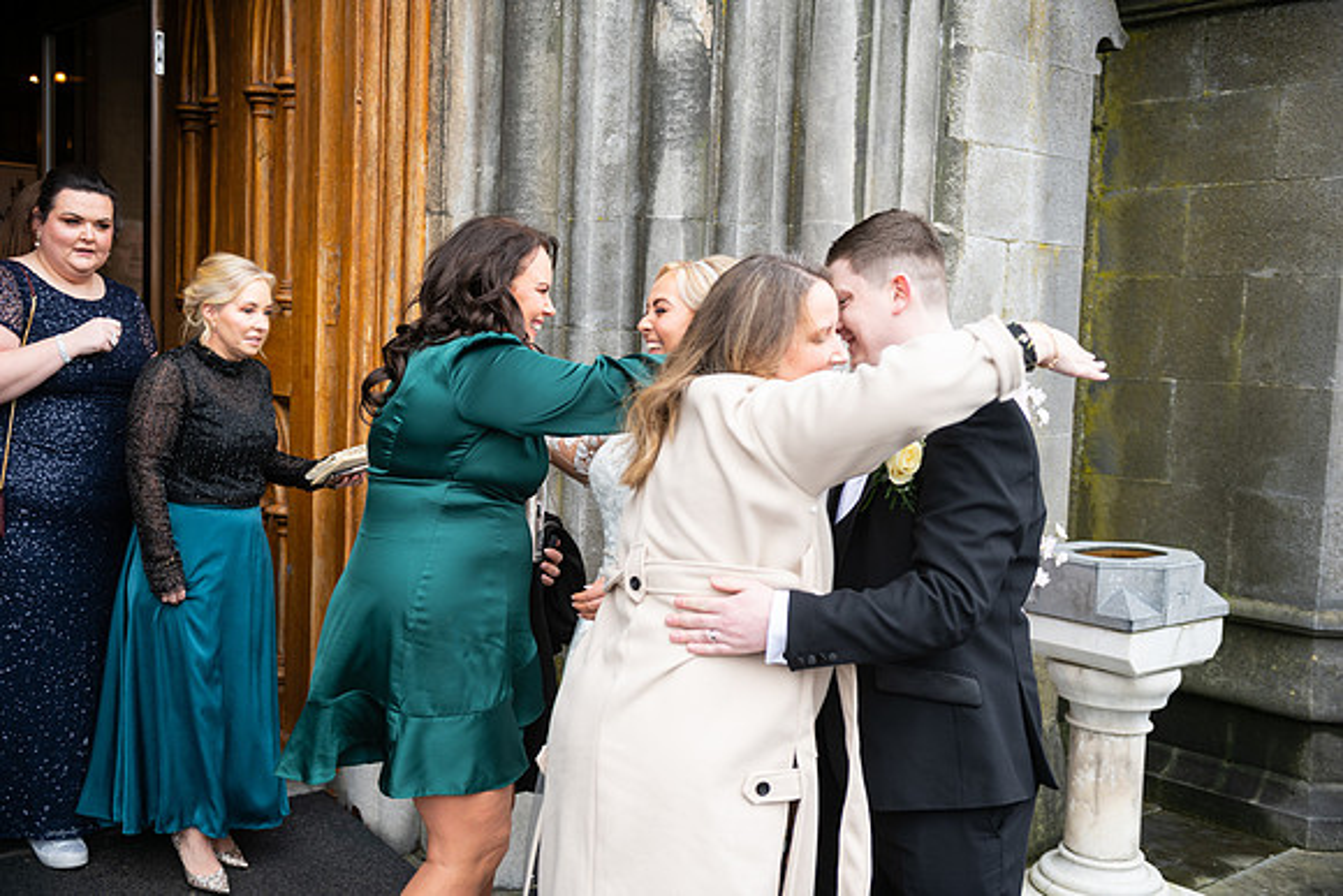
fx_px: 1418
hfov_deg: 50.7
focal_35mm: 38
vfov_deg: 35.1
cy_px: 448
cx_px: 672
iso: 125
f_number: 3.5
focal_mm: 38
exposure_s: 1/160
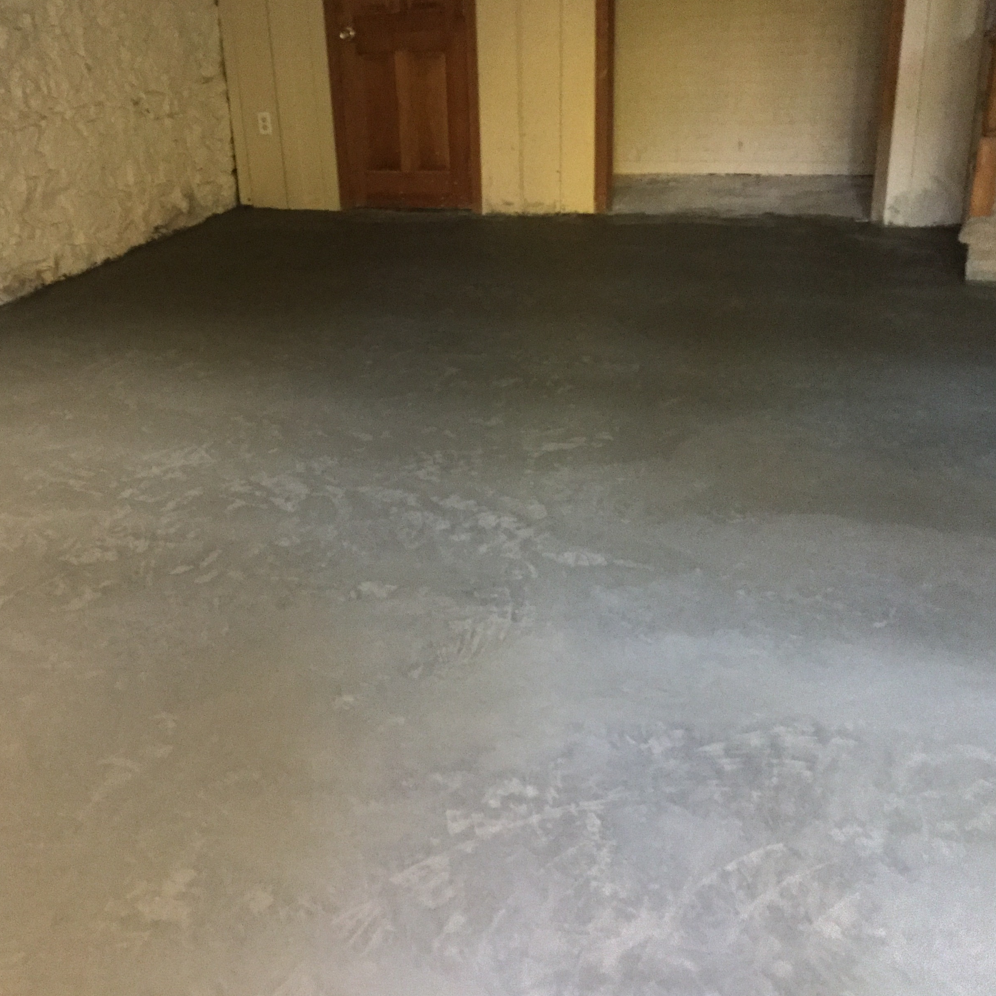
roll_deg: +4.4
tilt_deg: -22.8
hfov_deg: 44.6
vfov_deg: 44.9
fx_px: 1204
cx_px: 379
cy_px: 499
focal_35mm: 37
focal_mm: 3.3
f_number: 2.4
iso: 400
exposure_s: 1/15
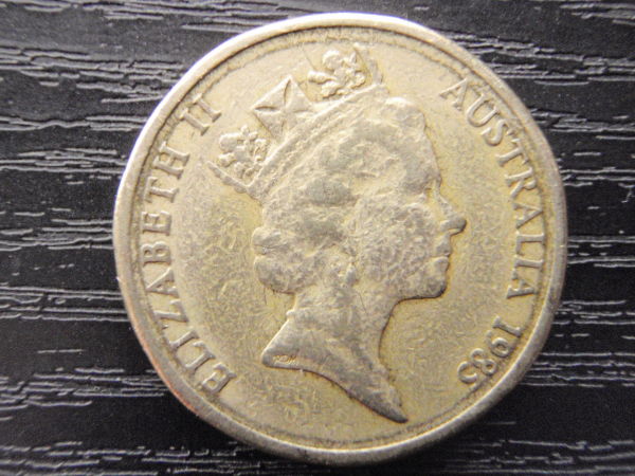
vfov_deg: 39.7
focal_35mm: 36
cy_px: 238
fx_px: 660
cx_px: 318
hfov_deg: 51.4
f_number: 4.1
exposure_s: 1/50
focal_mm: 6.53
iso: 800
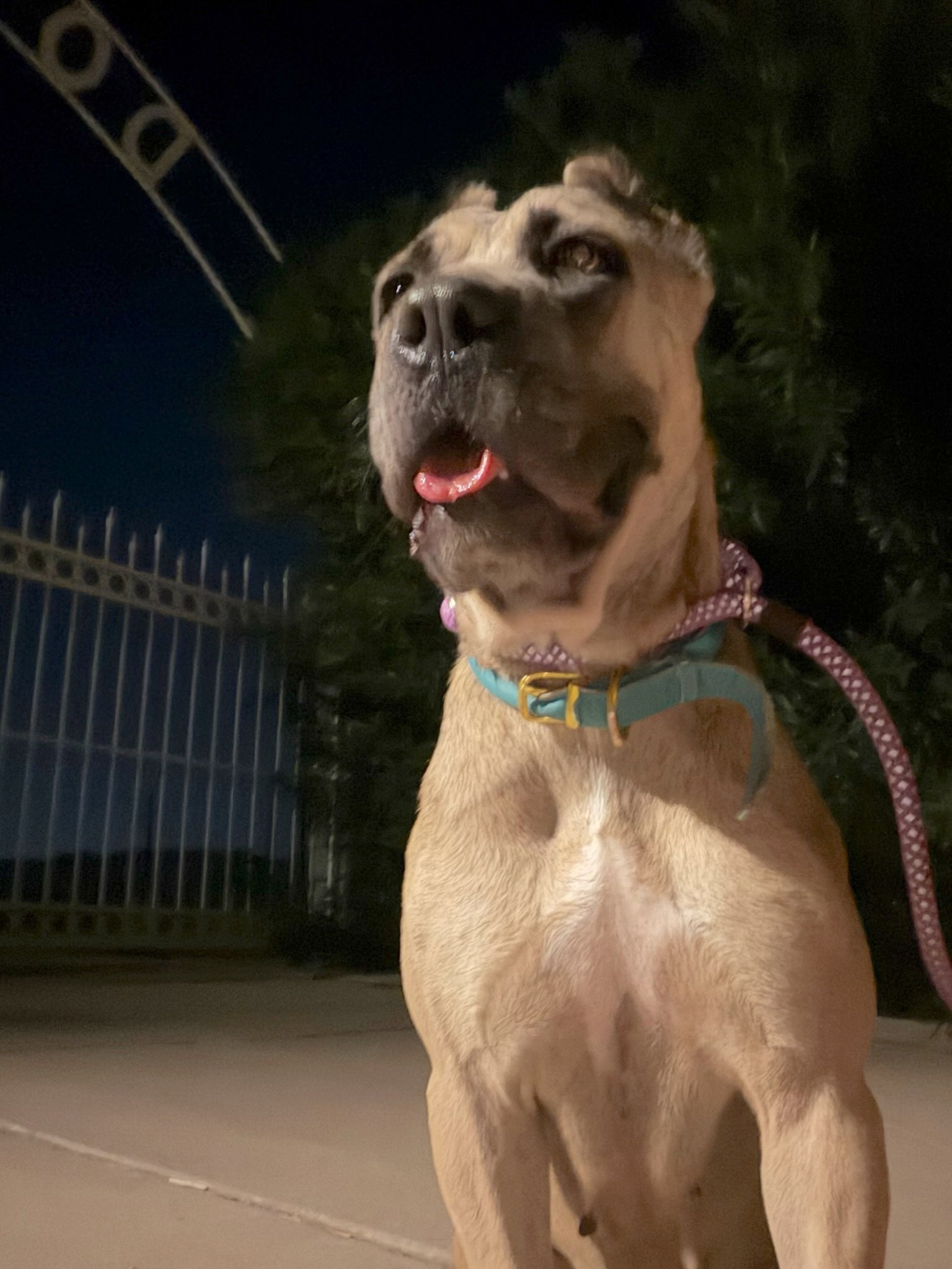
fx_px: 1100
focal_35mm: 30
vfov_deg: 60.0
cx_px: 476
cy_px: 634
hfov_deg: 46.8
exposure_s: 1/8
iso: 500
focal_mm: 2.71
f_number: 1.9
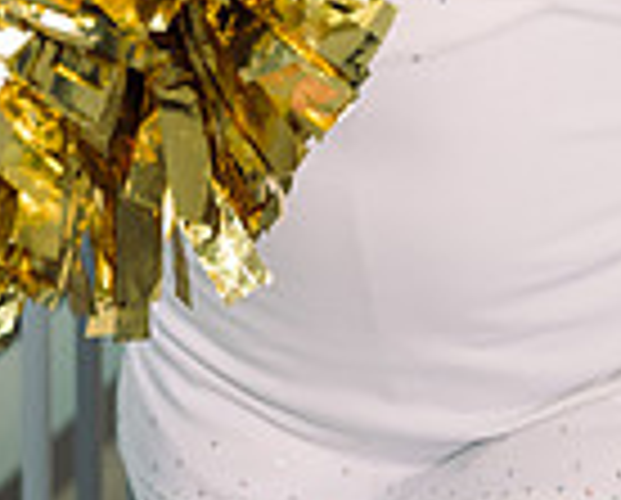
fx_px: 3039
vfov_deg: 8.9
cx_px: 189
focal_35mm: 165
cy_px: -491
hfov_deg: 11.6
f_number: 4.5
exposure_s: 1/250
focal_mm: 54
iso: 200
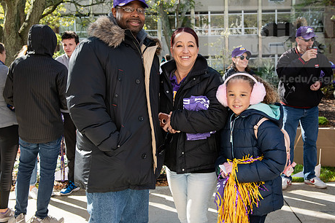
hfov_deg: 41.1
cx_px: 186
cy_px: 94
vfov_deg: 28.0
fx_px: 447
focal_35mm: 48
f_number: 5
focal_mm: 38
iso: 400
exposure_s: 1/320
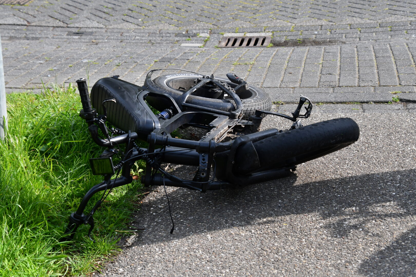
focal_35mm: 87
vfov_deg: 15.7
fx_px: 1005
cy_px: 138
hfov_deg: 23.4
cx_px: 208
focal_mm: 58
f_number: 5.6
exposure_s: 1/500
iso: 250
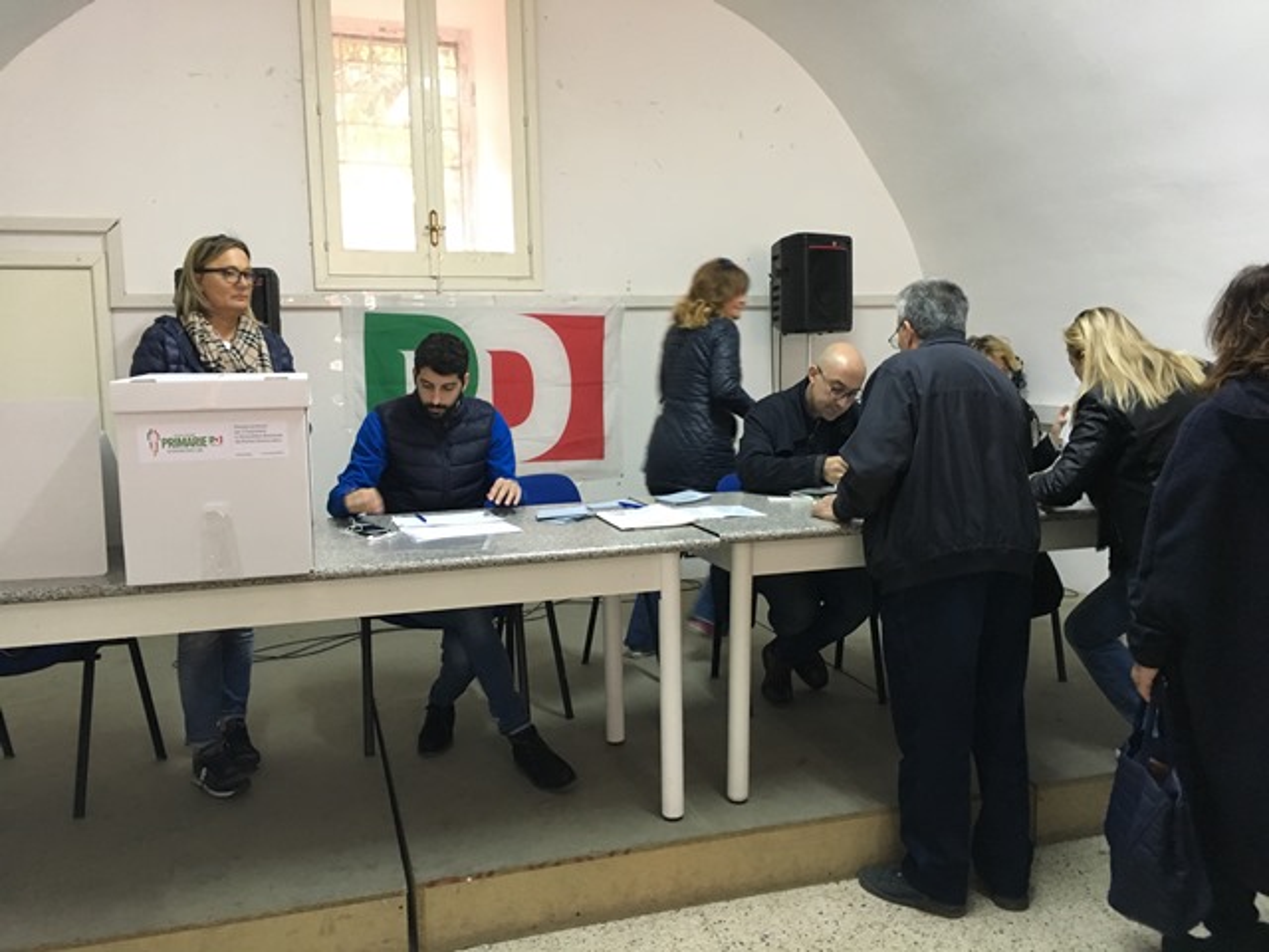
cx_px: 634
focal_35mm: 29
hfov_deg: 61.7
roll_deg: +1.5
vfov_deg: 48.2
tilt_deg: -8.0
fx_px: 1063
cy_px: 476
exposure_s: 1/20
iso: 200
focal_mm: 4.15
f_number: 2.2
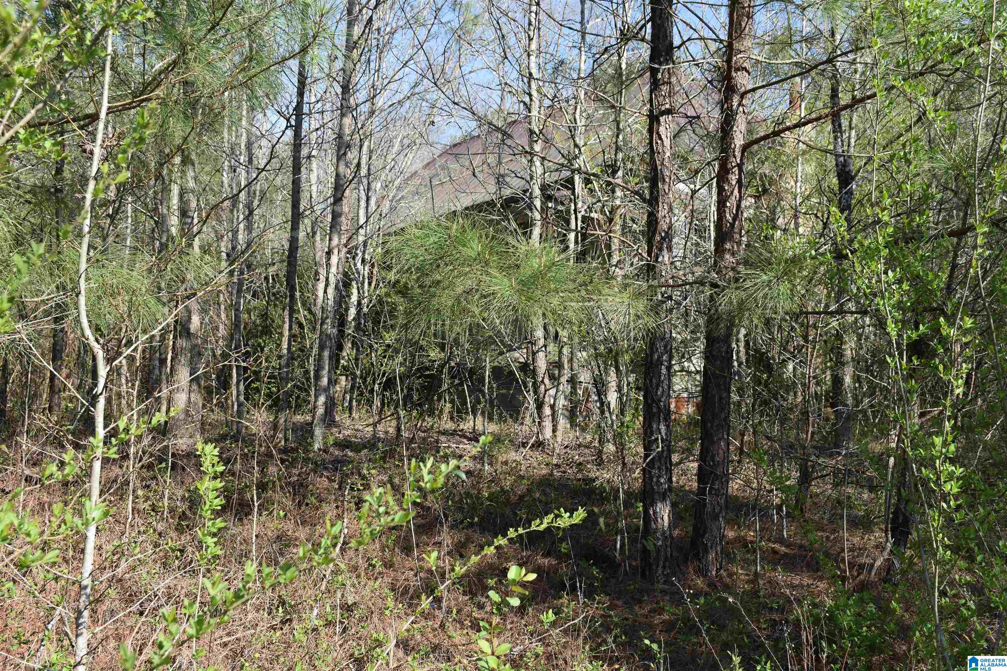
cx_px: 504
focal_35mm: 36
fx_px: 1007
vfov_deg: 36.9
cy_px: 336
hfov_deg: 53.1
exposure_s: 1/500
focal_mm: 24
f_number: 8
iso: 400
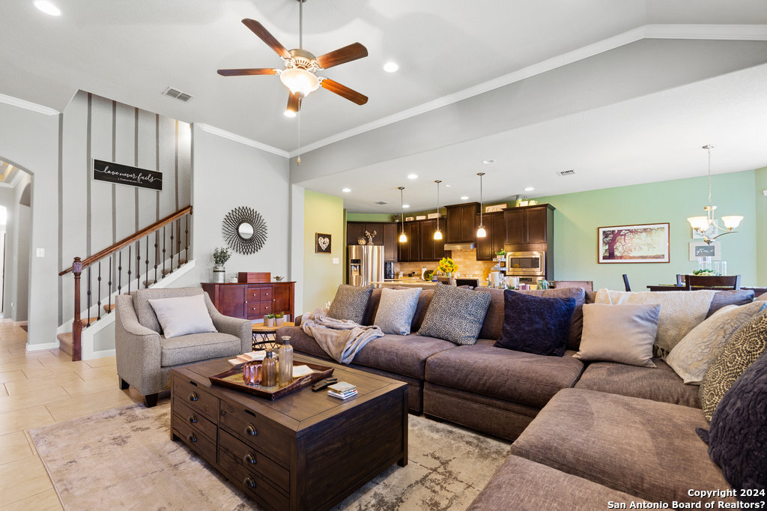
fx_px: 319
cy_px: 256
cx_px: 384
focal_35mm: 15
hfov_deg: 100.4
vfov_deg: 77.3
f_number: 8
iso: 100
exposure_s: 1.6
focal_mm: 10
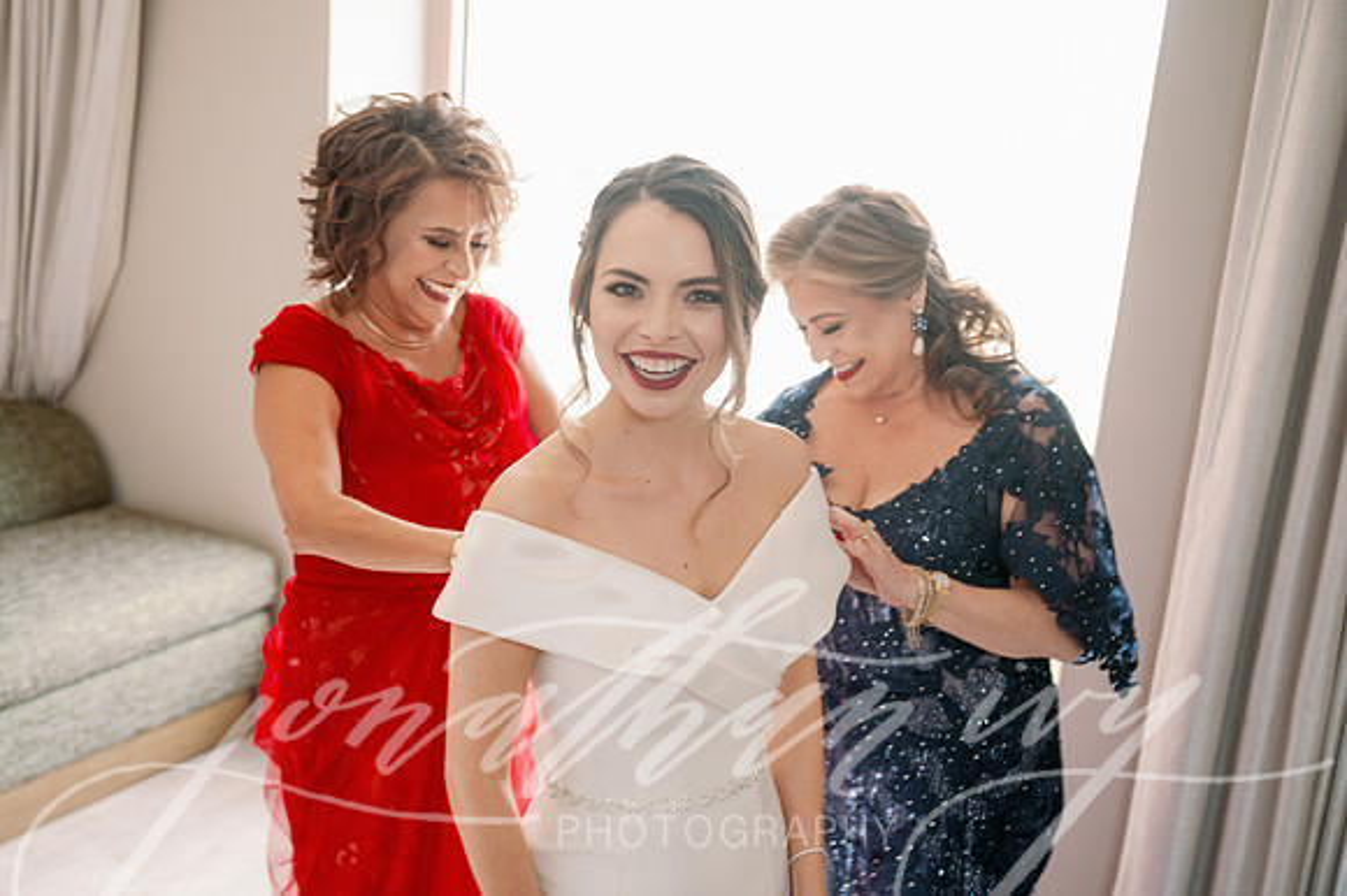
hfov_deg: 49.2
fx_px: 1470
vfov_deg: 33.9
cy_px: 432
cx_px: 650
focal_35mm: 39
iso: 800
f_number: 3.2
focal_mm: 38
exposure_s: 1/200
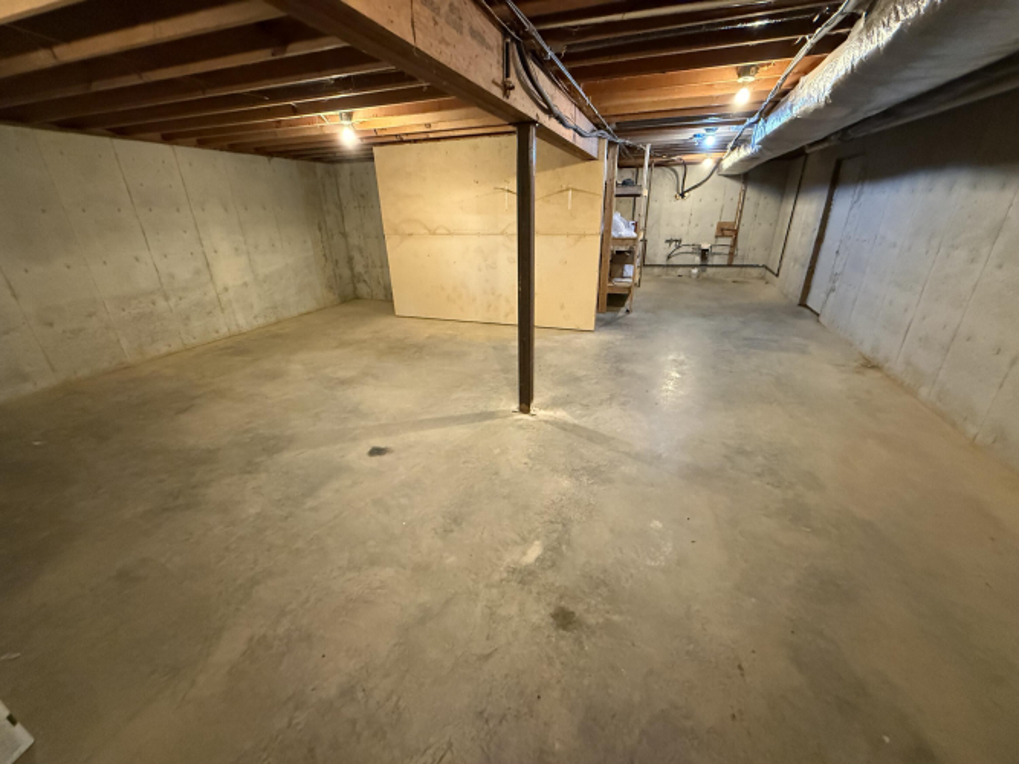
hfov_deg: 102.1
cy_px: 382
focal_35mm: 14
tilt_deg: -21.5
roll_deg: +0.8
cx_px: 510
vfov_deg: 85.7
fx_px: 412
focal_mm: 2.22
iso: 1000
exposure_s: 1/60
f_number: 2.2
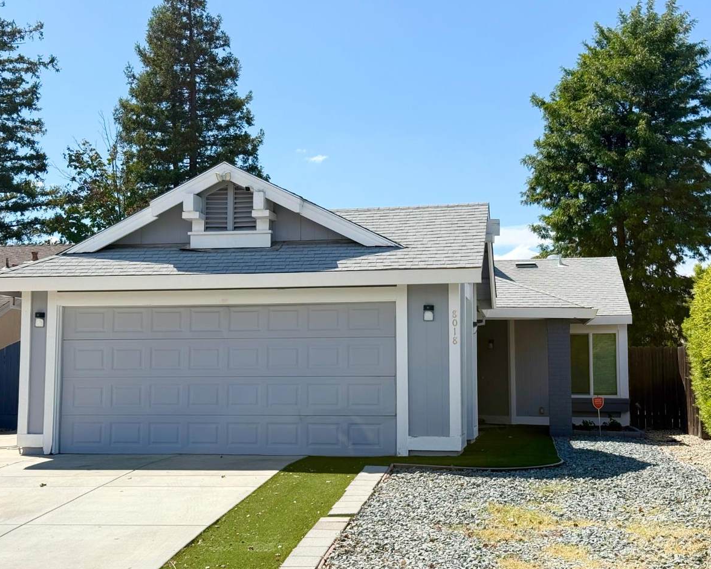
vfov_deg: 29.7
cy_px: 289
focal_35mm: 51
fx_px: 1073
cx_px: 326
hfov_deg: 36.6
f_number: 1.78
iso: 64
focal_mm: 6.76
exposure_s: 1/5587
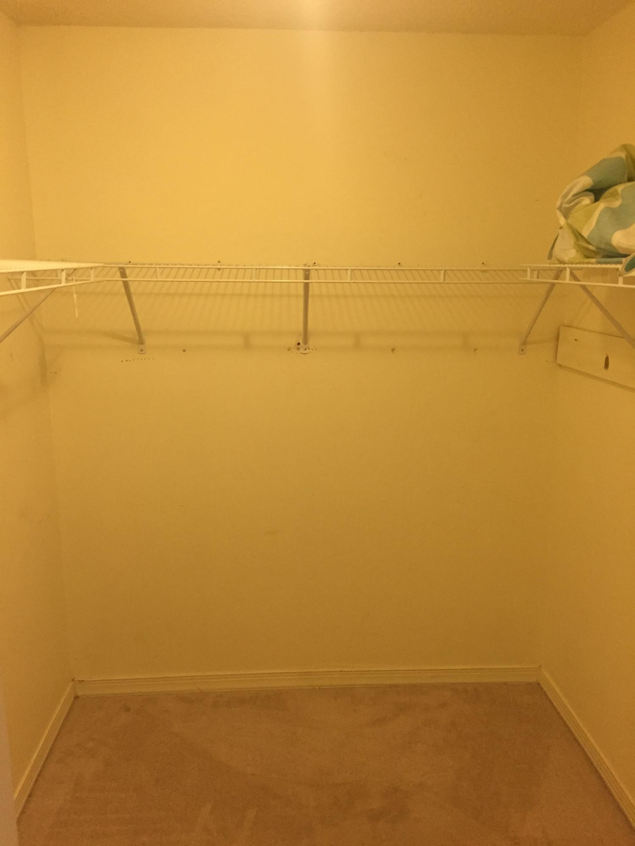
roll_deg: -0.3
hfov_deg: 48.2
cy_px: 423
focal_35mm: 29
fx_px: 709
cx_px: 318
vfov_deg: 61.7
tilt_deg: -10.4
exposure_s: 1/30
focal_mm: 4.15
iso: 160
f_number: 2.2
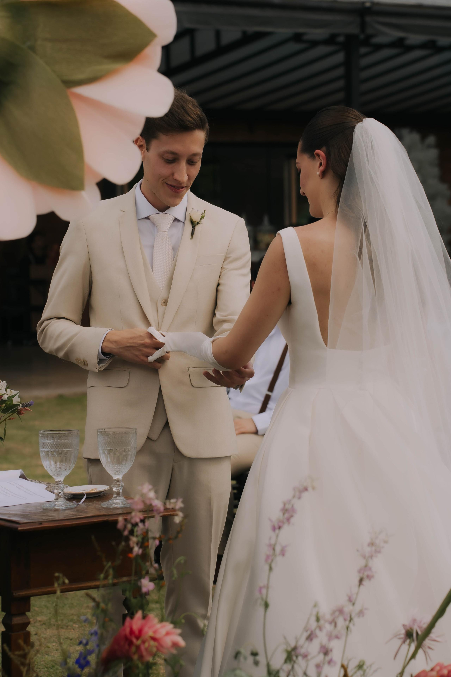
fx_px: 2114
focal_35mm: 112
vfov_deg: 18.2
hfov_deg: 12.2
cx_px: 226
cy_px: 338
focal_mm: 75
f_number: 4.5
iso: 100
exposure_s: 1/1000
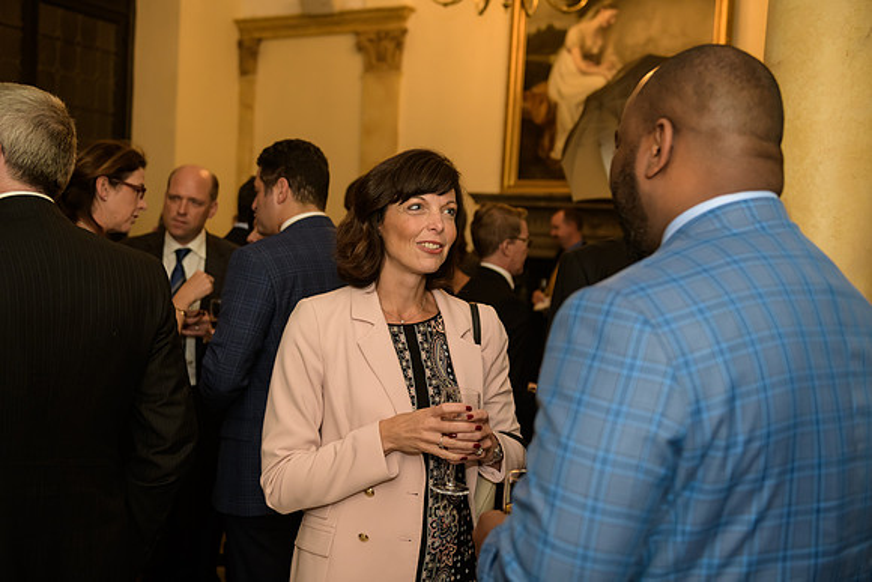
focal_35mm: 40
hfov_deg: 48.4
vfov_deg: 33.4
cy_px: 291
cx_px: 436
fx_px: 969
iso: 1000
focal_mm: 40
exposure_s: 1/125
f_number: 3.2
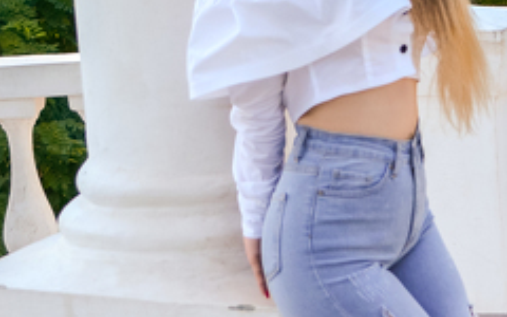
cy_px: 27
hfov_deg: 19.3
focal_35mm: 107
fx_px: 1478
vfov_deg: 12.1
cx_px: 401
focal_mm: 28
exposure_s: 1/1000
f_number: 4.5
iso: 800
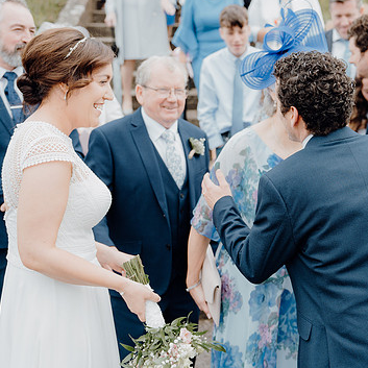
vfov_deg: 32.2
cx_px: 261
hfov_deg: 31.8
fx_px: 637
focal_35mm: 53
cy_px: 195
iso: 125
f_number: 2.8
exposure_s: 1/400
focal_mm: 38
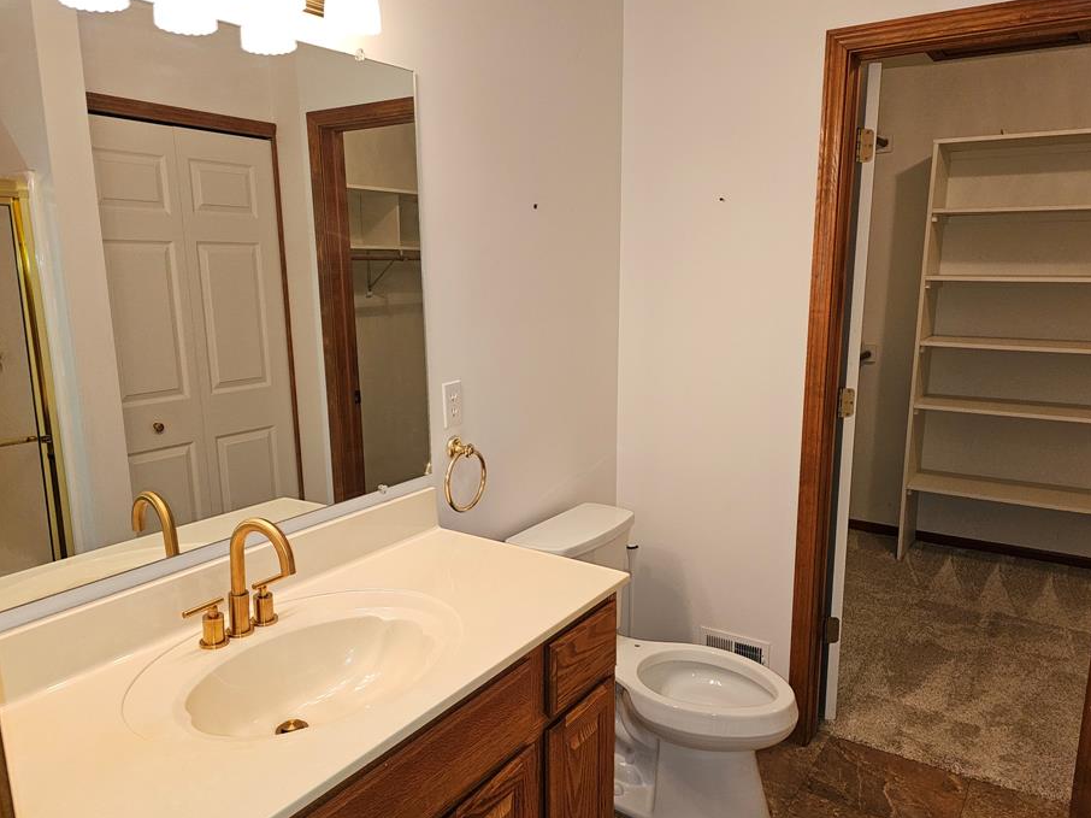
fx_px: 819
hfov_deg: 67.3
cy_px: 434
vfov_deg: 53.0
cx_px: 538
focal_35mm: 26
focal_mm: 6.3
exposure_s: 1/60
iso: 125
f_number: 1.7
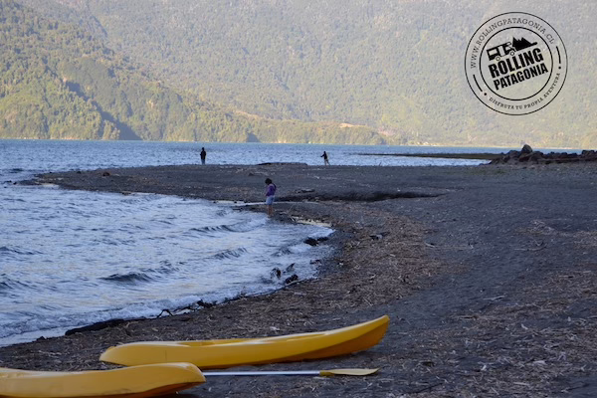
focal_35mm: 82
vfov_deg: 16.6
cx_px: 298
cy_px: 199
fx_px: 1368
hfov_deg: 24.6
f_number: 5.6
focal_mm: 55
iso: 100
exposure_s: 1/125
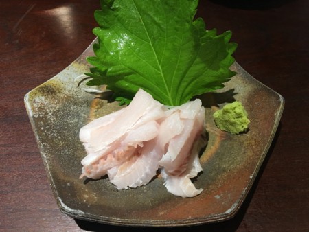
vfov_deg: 48.3
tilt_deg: -53.2
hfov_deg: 61.6
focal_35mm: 29
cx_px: 154
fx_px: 259
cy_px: 116
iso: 40
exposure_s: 1/15
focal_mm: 4.15
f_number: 2.2
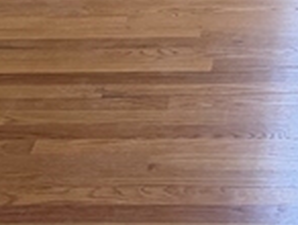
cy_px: -372
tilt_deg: -5.7
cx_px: 341
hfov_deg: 11.5
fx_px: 1449
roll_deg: +0.2
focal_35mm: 168
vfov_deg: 8.0
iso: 64
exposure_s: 1/126
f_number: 1.78
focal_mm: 6.76
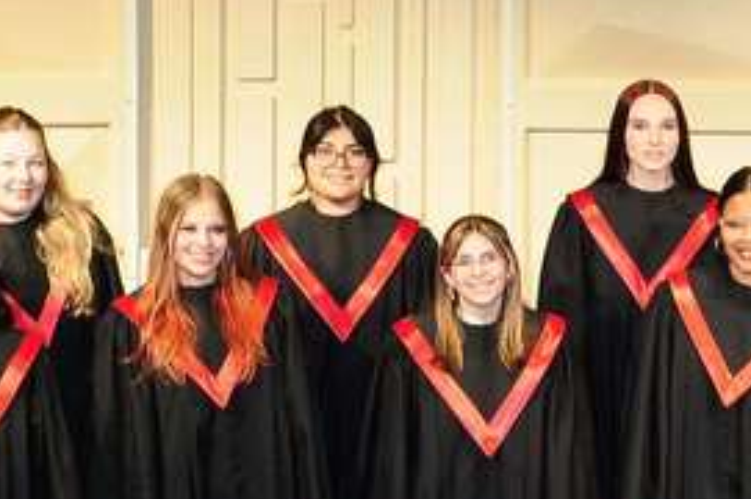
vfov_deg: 3.9
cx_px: 773
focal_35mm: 352
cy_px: 466
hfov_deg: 5.8
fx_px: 7334
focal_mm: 62
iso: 640
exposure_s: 1/50
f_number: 5.3
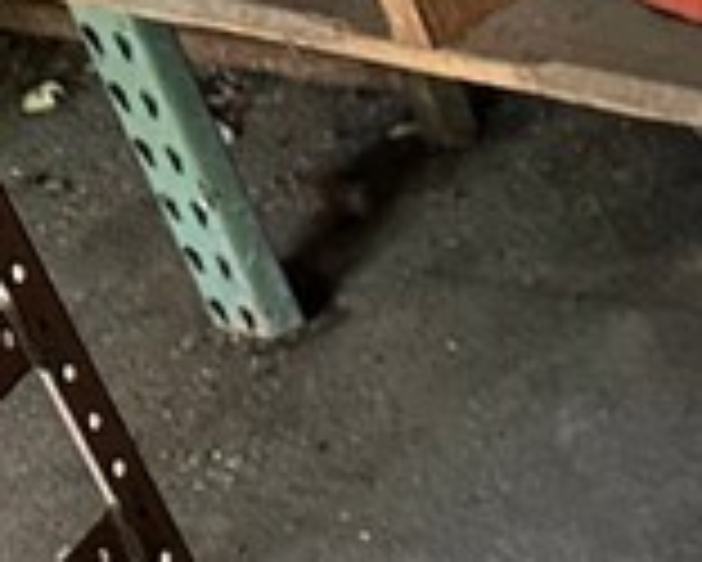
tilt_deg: -45.5
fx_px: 3202
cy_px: 1448
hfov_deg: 10.1
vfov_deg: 8.9
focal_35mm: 154
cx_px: 1944
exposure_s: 1/60
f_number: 1.78
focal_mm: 6.86
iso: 320
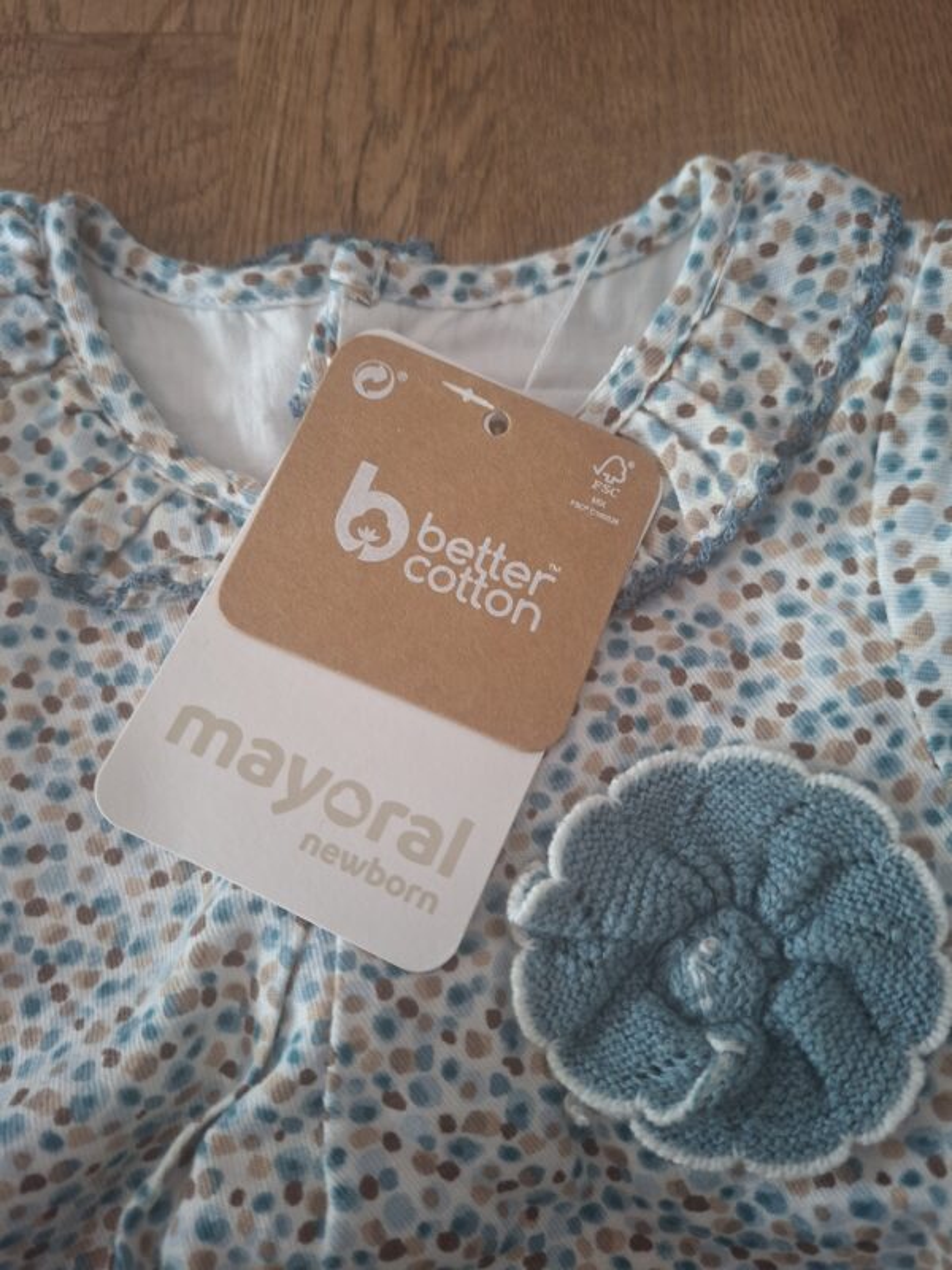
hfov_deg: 58.9
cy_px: 635
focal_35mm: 23
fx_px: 843
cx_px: 476
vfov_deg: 73.9
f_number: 1.8
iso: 400
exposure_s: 1/33
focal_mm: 5.54
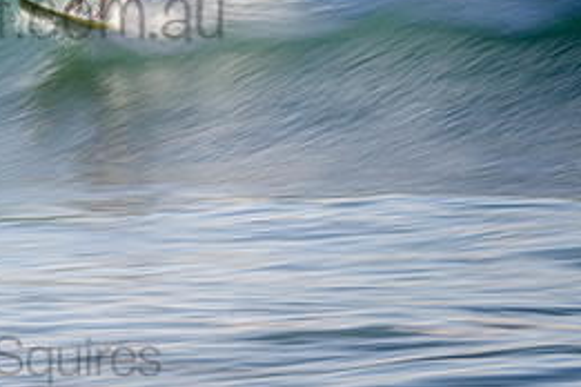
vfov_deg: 1.0
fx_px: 21850
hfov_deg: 1.5
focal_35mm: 1354
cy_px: -103
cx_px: 126
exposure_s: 1/10
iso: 31
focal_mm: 500
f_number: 16
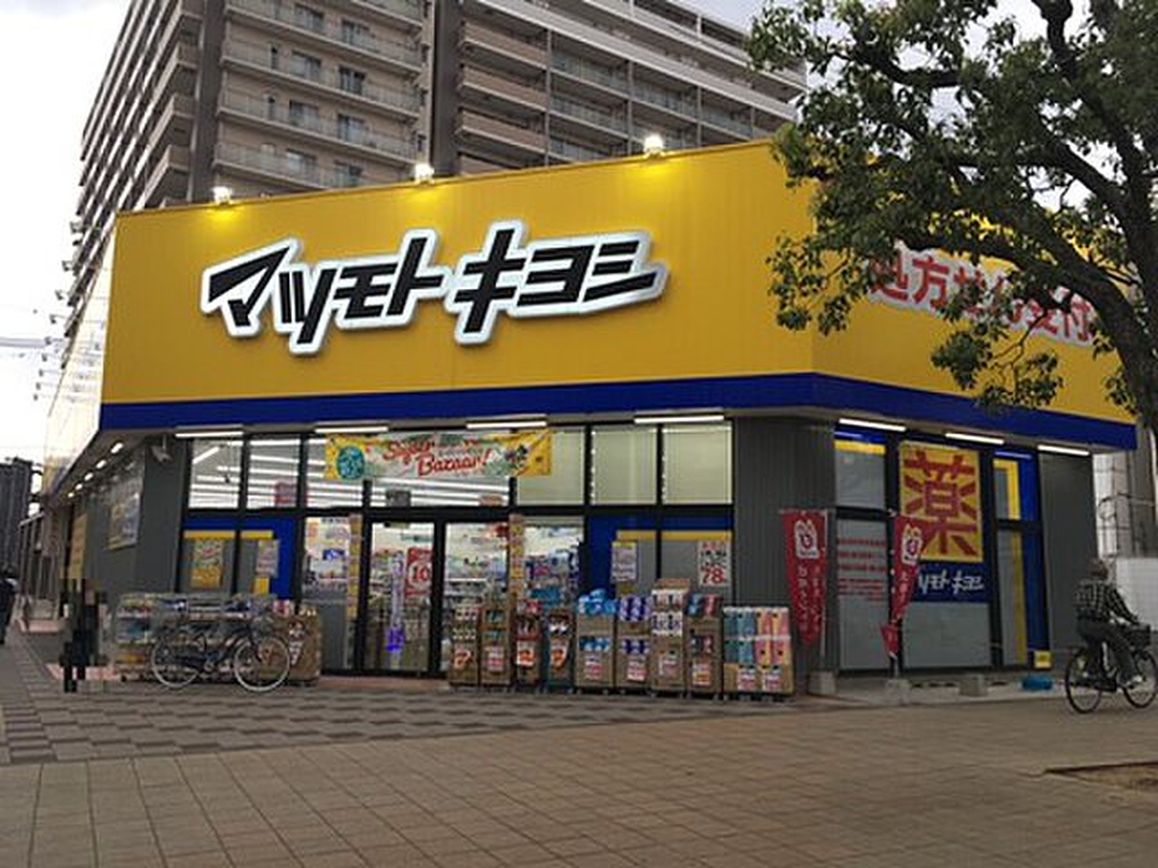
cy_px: 434
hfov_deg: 61.7
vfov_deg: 48.2
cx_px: 579
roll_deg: -1.3
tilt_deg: +9.5
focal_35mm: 29
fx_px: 970
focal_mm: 4.15
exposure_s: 1/120
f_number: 2.2
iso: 25
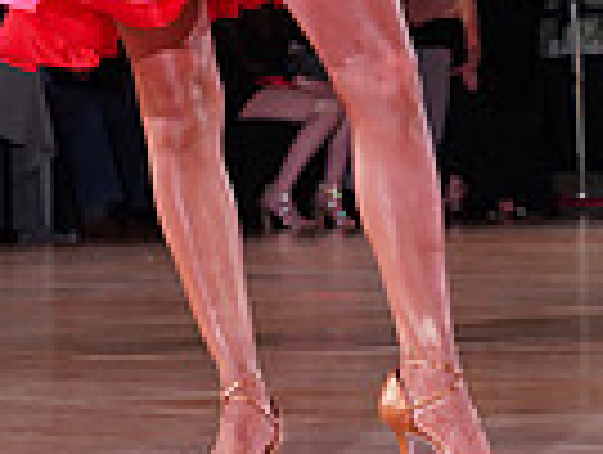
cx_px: 508
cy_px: -272
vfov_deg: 5.8
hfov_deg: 7.8
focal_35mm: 253
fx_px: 4415
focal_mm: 61
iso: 1600
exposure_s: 1/160
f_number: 5.6
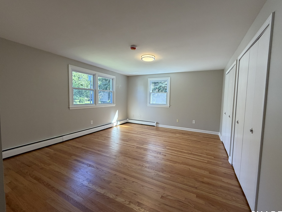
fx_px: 122
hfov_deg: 98.1
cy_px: 107
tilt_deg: -4.2
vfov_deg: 81.8
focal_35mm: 15
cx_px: 146
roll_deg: -1.3
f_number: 2.2
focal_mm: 2.22
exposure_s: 1/120
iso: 160
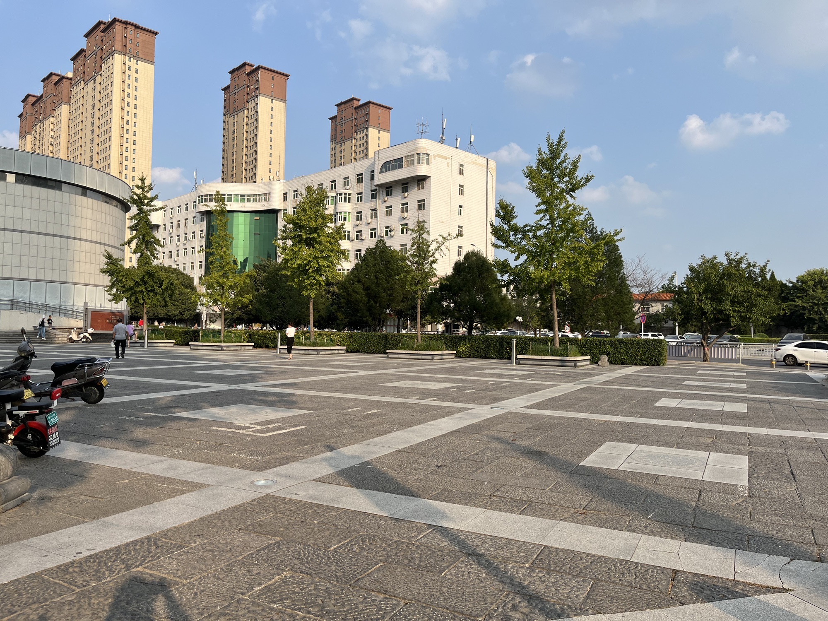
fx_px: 622
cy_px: 310
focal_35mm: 26
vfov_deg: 53.1
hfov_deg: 67.3
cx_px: 414
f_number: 1.6
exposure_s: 1/2062
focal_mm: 5.1
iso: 50
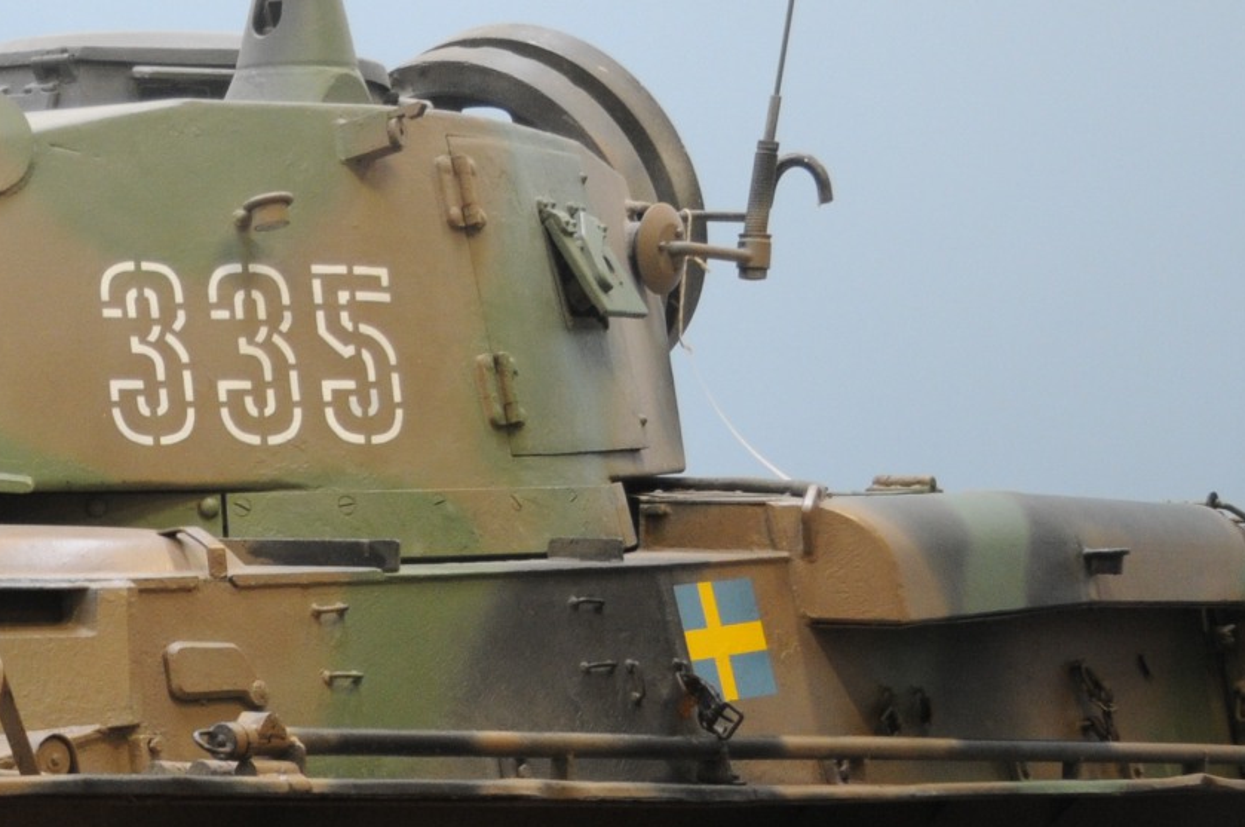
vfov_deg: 12.0
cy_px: 867
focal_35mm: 112
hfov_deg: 17.8
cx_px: -22
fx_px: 3868
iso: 450
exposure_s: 1/15
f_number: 4.2
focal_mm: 26
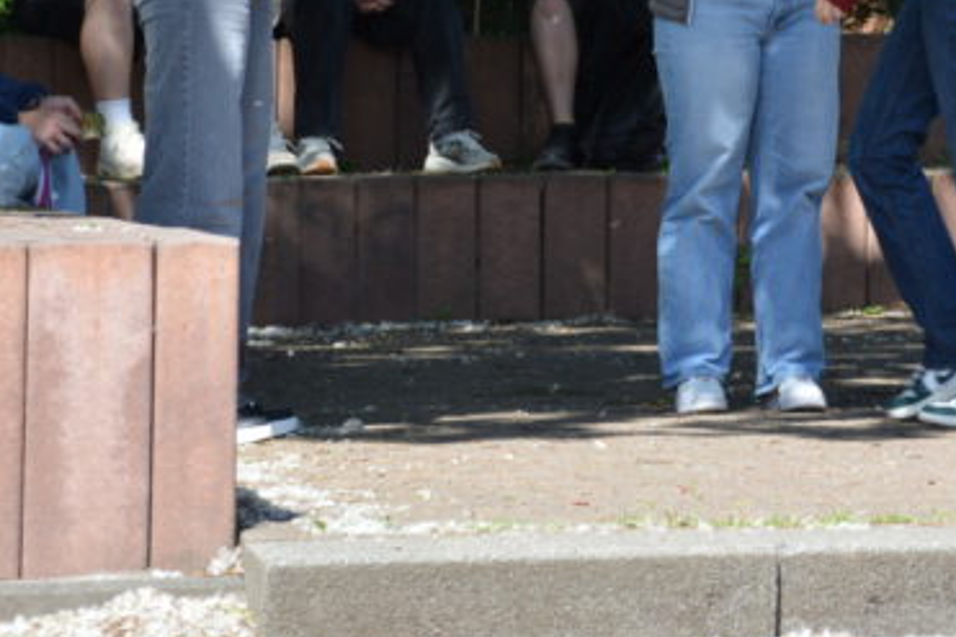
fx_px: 7220
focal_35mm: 272
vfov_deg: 5.0
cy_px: -112
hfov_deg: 7.5
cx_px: 1111
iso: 180
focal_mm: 70
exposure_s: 1/250
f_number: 8
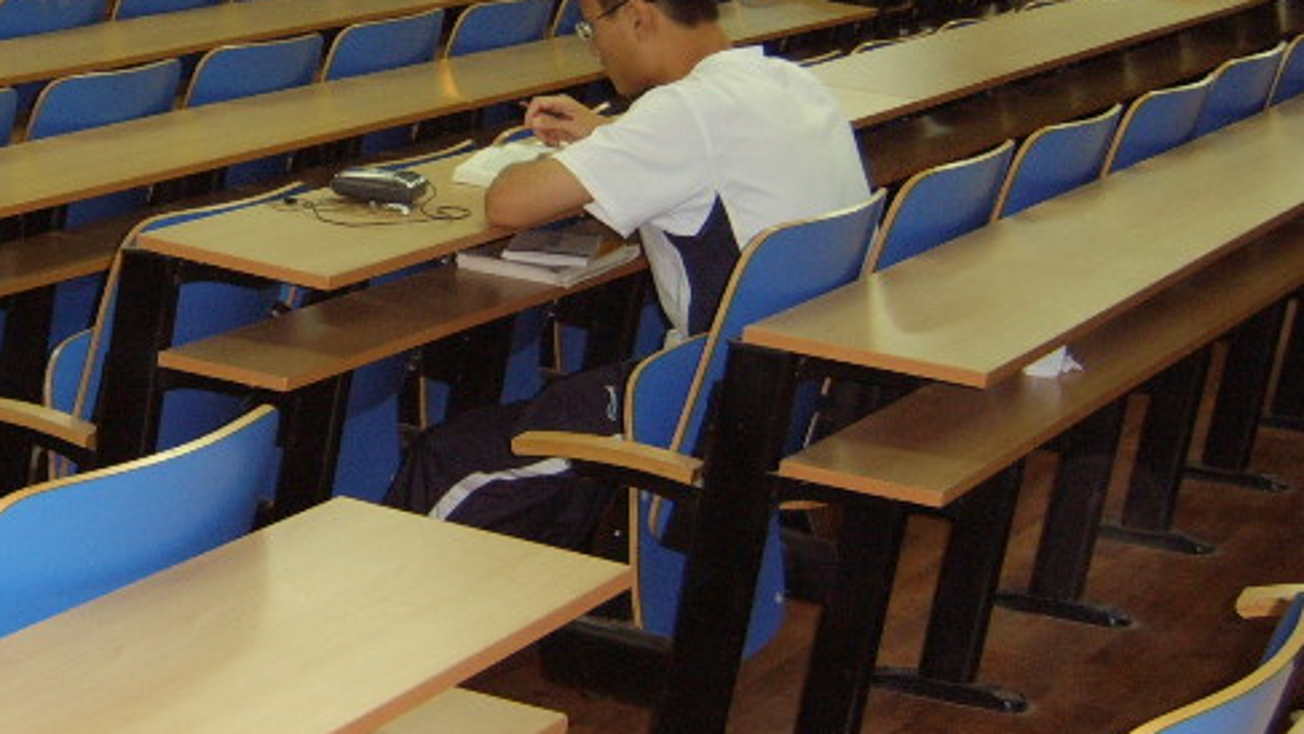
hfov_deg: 28.9
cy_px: 201
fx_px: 2455
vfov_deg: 16.9
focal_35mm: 71
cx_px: 212
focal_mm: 8.13
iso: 141
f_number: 2.7
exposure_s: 1/30
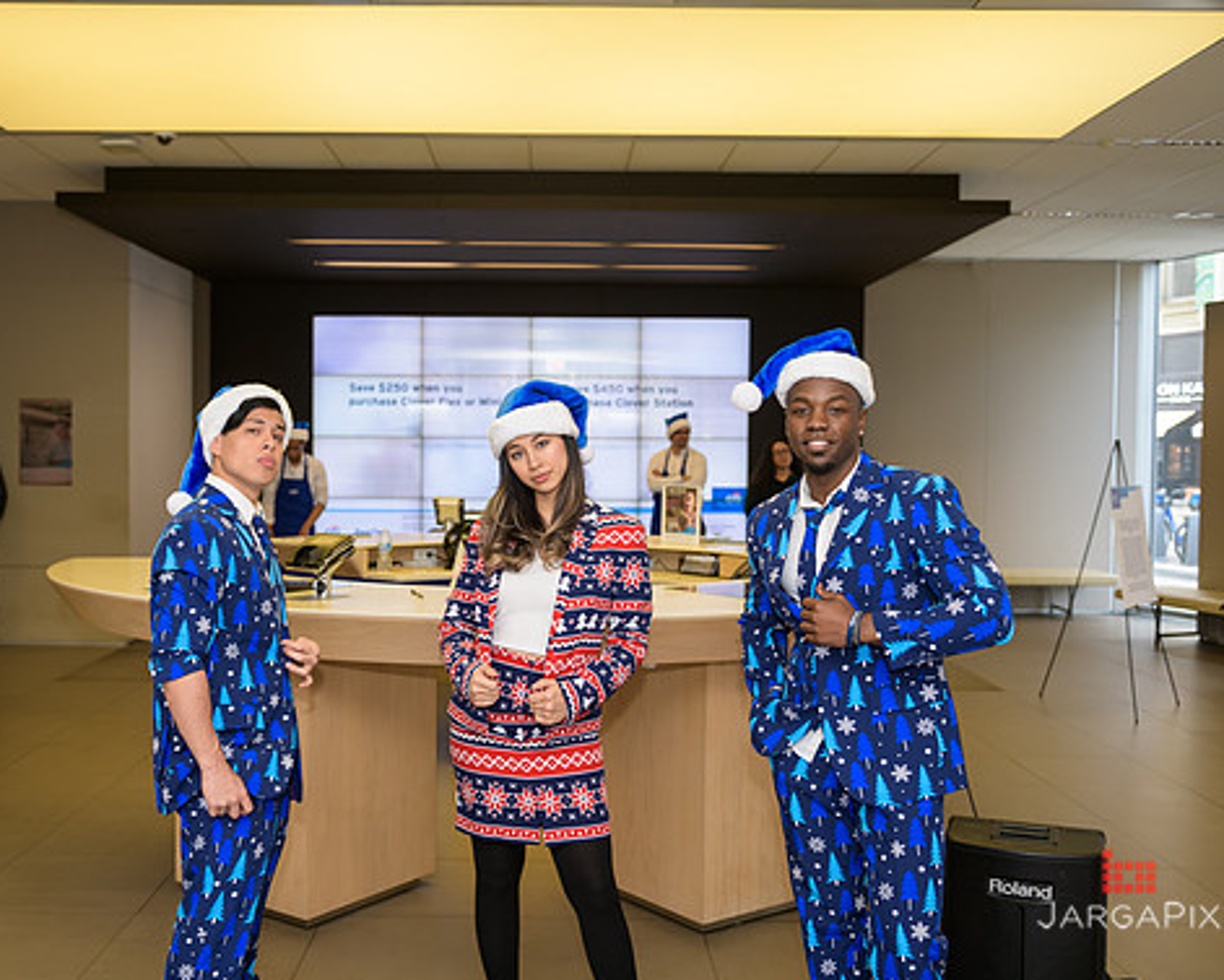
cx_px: 533
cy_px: 482
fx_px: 1341
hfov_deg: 48.9
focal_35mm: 37
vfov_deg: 40.1
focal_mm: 32
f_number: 3.2
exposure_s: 1/125
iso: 400
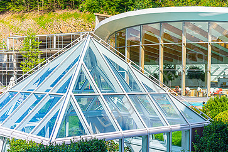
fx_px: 355
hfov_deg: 35.1
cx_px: 161
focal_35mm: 56
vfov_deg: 24.2
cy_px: 81
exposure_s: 1/1600
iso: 100
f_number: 2.8
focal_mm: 35
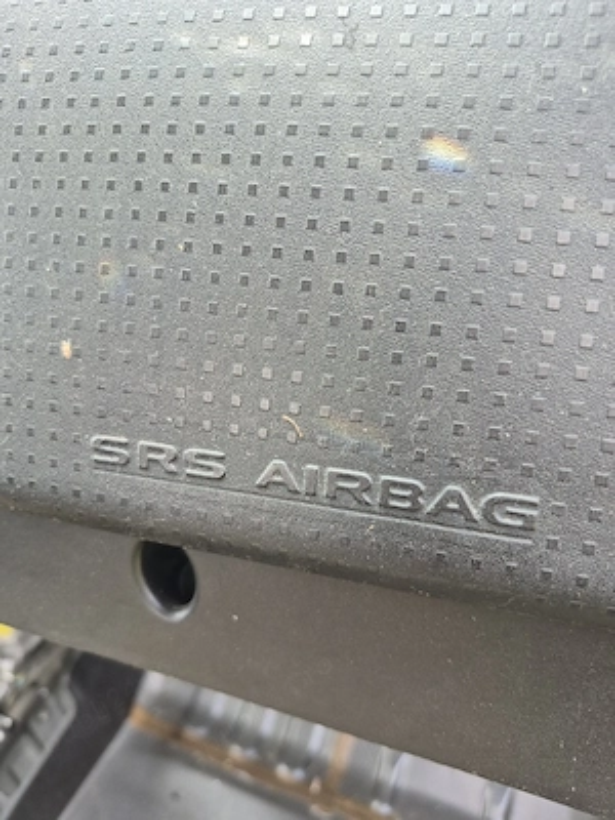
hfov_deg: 58.9
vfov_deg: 73.9
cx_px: 308
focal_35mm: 23
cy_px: 410
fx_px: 545
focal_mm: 5.4
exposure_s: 1/182
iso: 100
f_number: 1.8
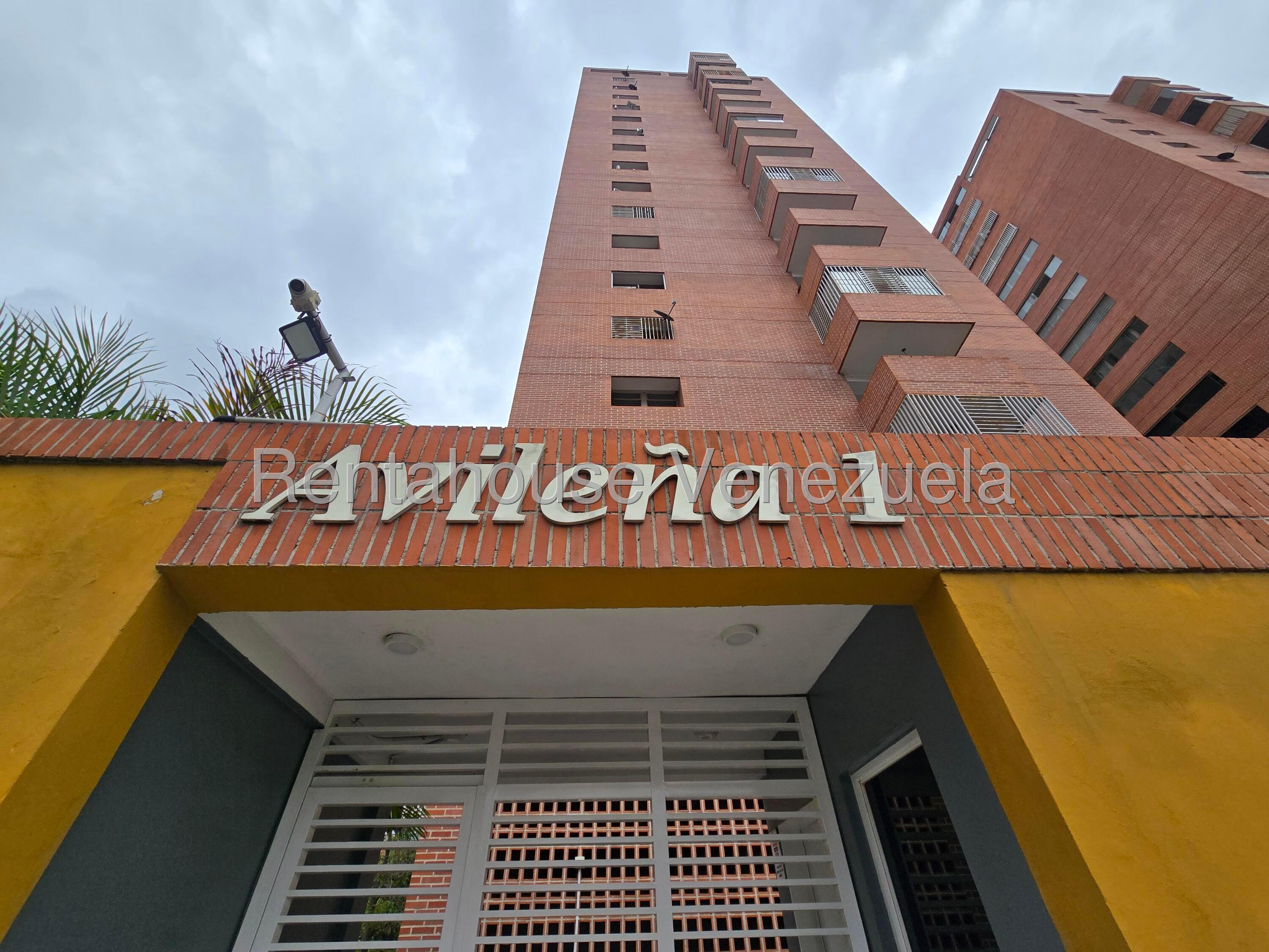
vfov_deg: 89.9
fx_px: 477
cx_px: 634
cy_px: 476
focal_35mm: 13
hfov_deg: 106.2
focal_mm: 2.2
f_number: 2.2
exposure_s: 1/1195
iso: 50
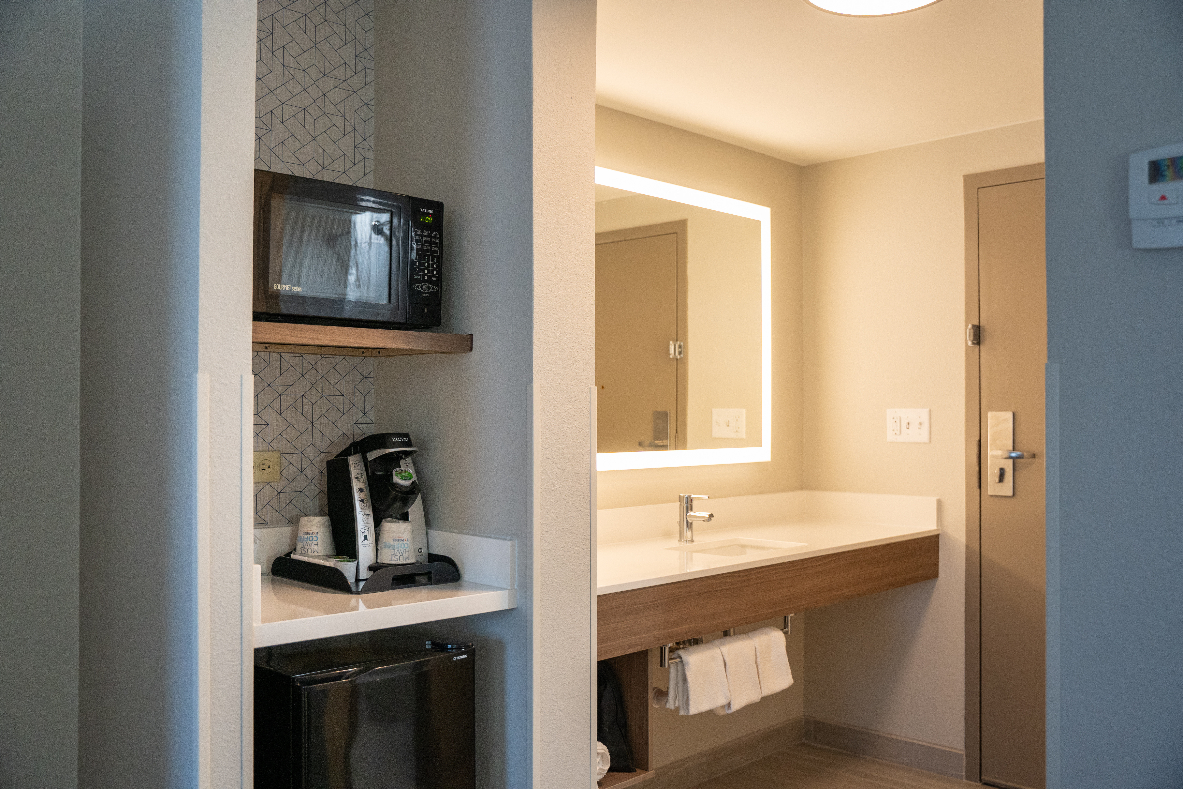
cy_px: 394
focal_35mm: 32
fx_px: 1058
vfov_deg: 40.9
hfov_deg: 58.4
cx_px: 592
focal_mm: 32.2
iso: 2000
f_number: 3.2
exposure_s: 1/60
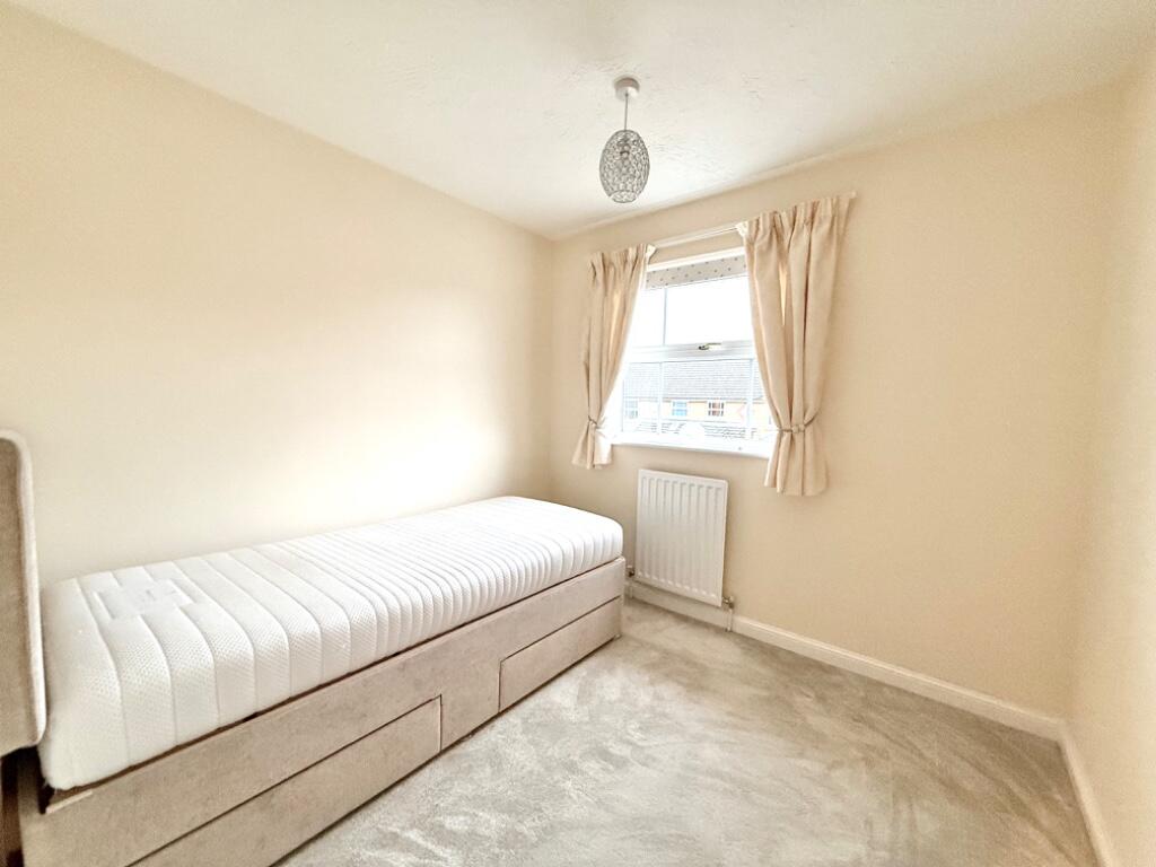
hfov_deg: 102.1
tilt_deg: -2.8
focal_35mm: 14
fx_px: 468
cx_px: 578
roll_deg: -1.2
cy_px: 434
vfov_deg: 85.7
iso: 400
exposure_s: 1/60
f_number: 2.2
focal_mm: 2.22
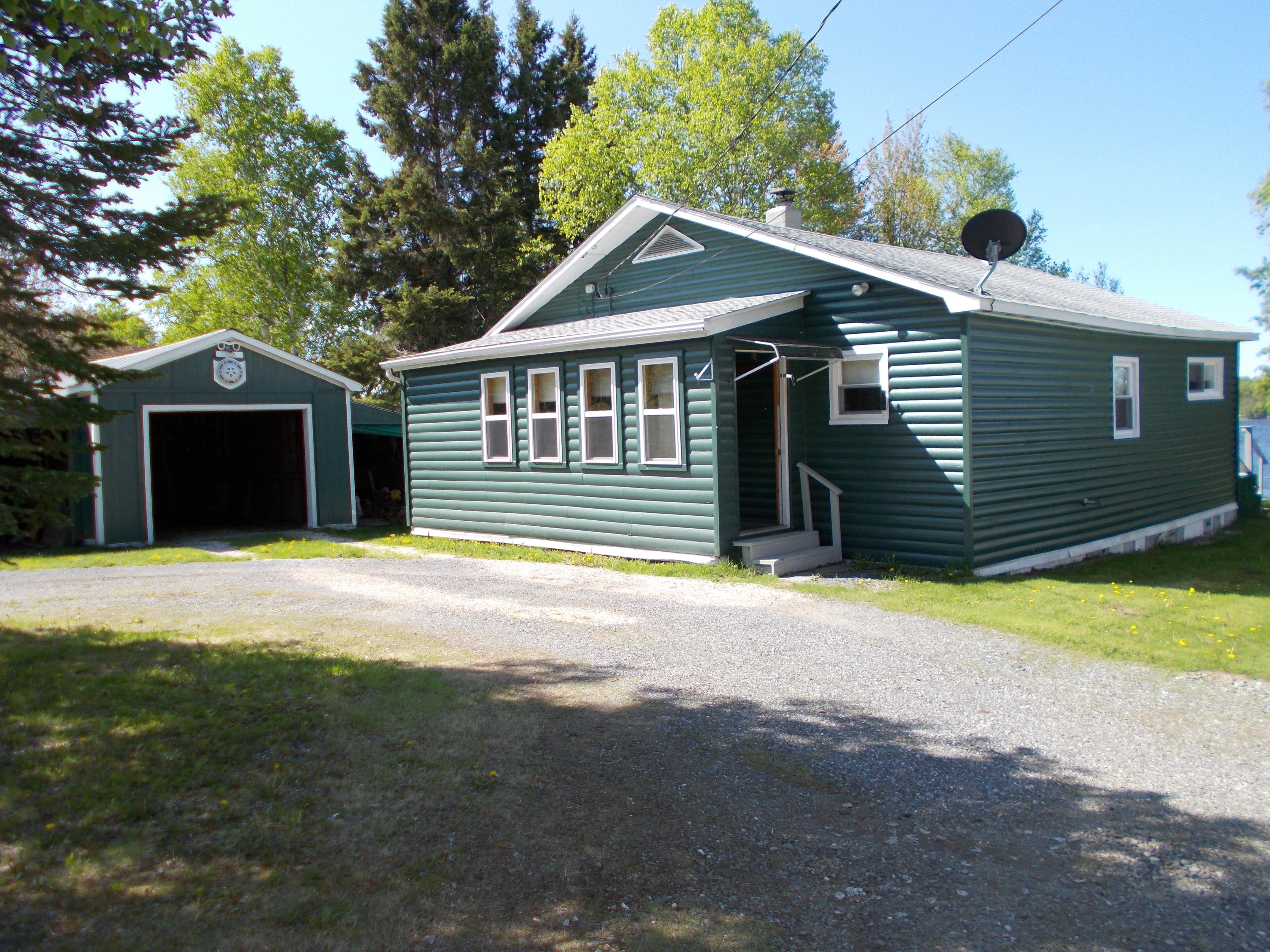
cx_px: 635
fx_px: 1101
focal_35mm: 30
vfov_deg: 46.8
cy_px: 476
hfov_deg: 60.0
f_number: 3.4
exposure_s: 1/400
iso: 80
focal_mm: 5.3
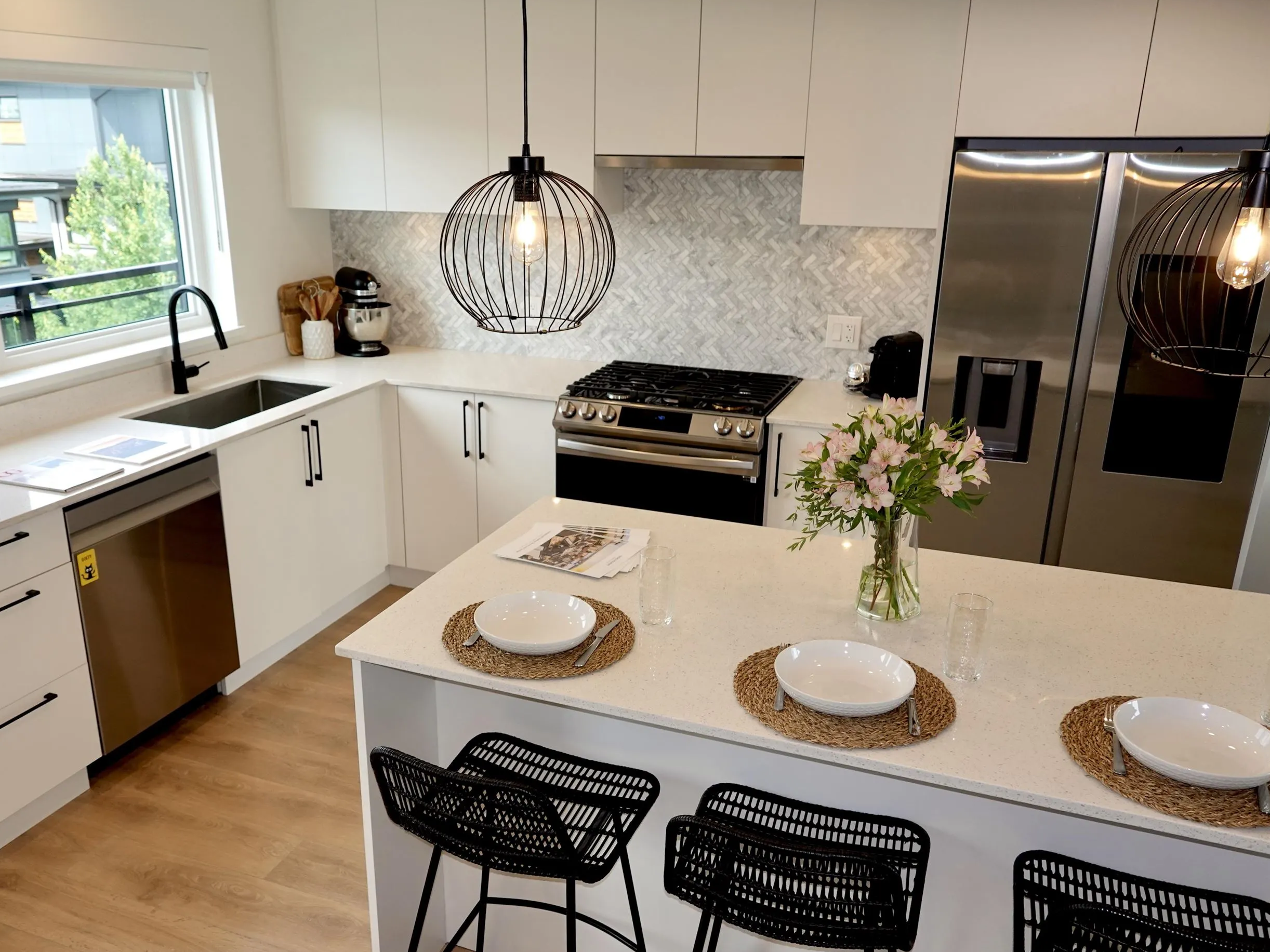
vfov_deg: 48.2
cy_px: 517
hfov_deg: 61.5
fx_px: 1064
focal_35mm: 29
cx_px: 565
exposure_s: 1/100
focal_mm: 9
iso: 100
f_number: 2.8
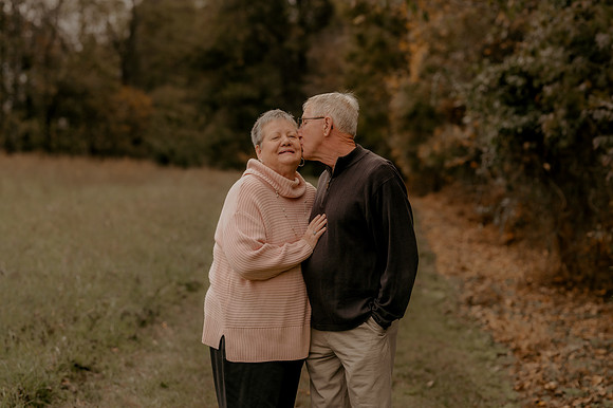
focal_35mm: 85
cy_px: 204
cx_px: 306
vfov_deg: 16.1
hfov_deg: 23.9
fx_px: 1446
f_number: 2.8
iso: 125
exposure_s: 1/800
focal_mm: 85
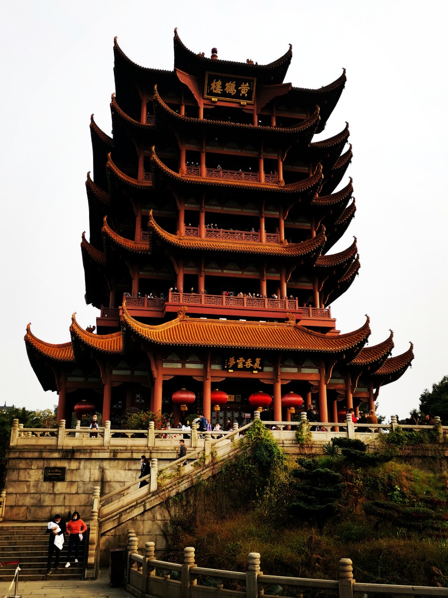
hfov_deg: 40.7
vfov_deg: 52.6
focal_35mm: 35
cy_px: 299
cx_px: 224
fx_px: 604
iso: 50
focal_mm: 5.58
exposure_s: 1/1582
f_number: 1.8
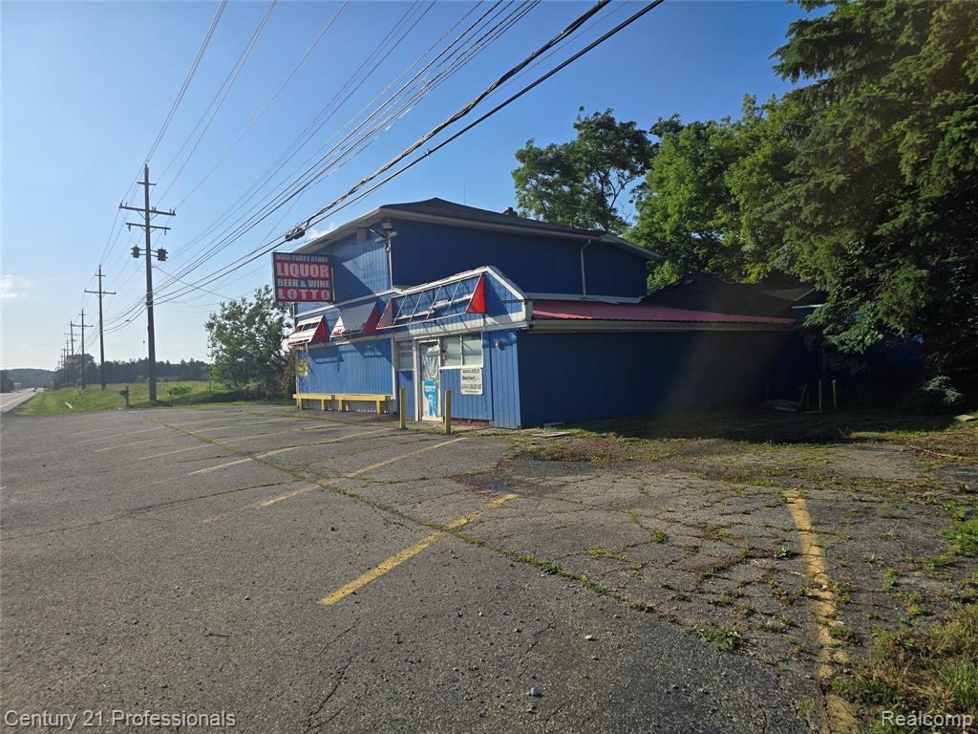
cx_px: 489
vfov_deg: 58.9
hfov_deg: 73.9
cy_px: 367
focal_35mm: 23
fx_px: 650
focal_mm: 6.3
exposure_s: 1/1081
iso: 12
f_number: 1.7
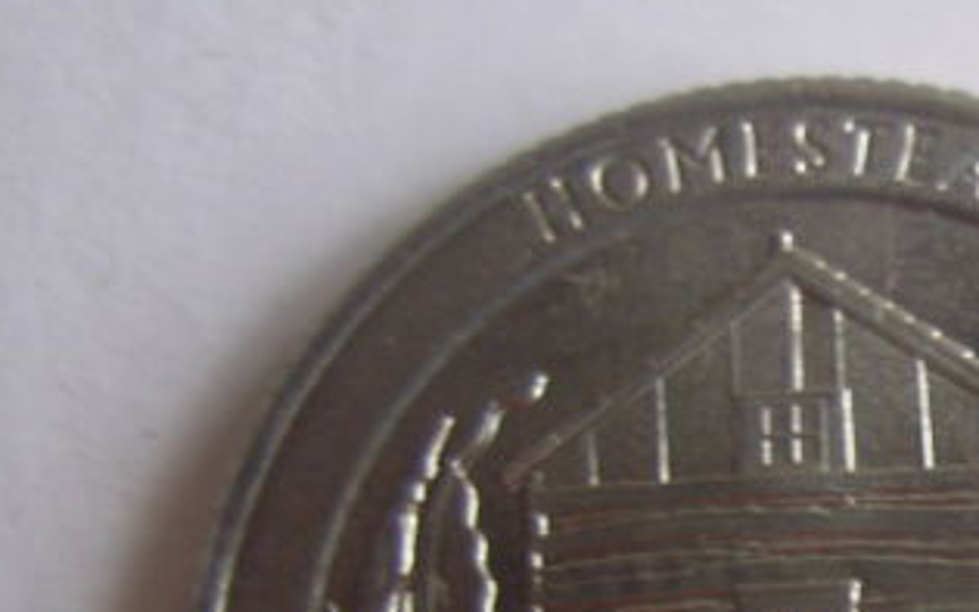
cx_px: 1389
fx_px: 3416
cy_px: 879
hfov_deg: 15.3
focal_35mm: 128
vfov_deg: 10.0
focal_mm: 6.3
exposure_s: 1/23.3
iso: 50
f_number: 2.9
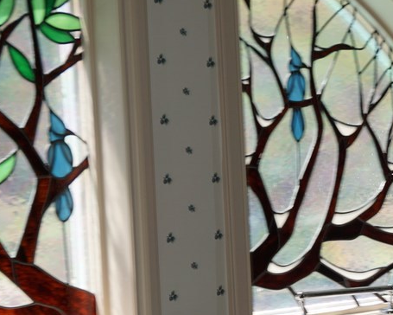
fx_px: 1093
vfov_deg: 16.1
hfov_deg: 20.0
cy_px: 305
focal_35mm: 94
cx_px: 359
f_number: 6.3
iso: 100
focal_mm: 28
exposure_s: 1/80
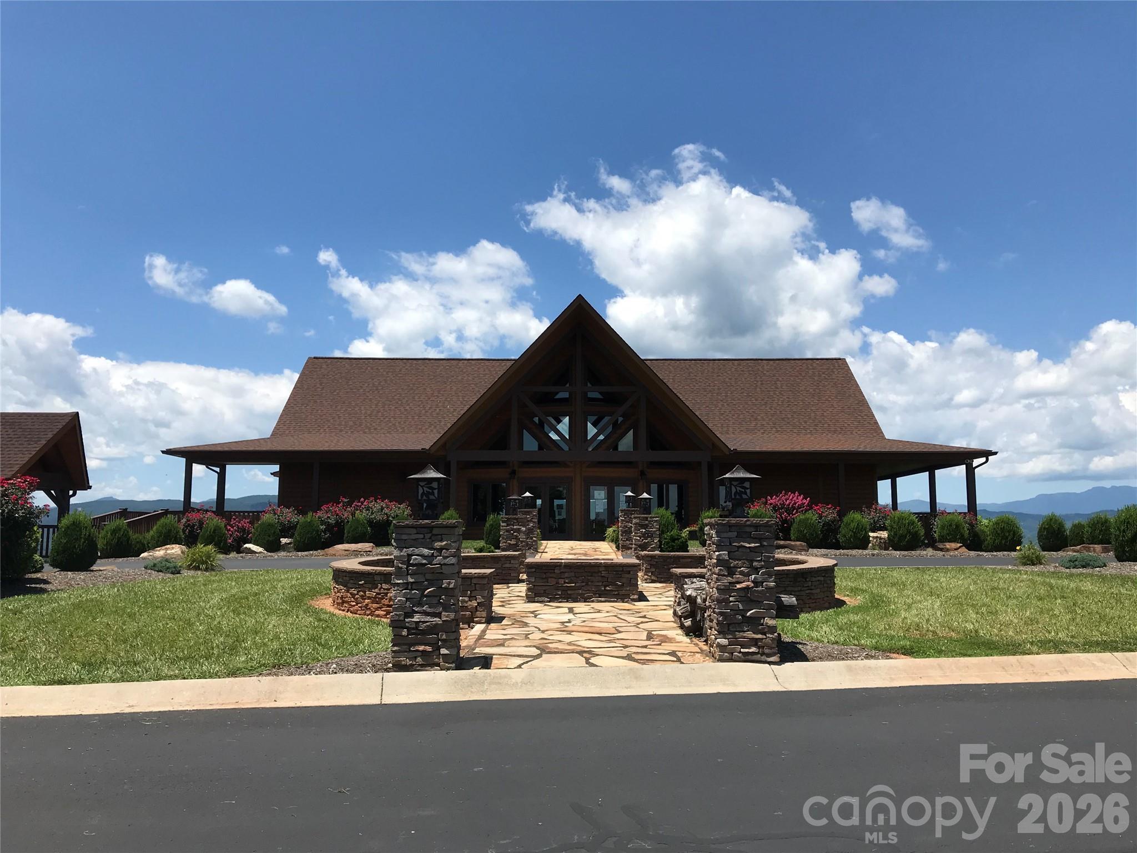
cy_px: 426
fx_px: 920
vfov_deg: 49.7
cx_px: 568
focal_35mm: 28
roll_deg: +0.1
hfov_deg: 63.4
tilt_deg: +7.2
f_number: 1.8
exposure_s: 1/2817
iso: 20
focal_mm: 3.99
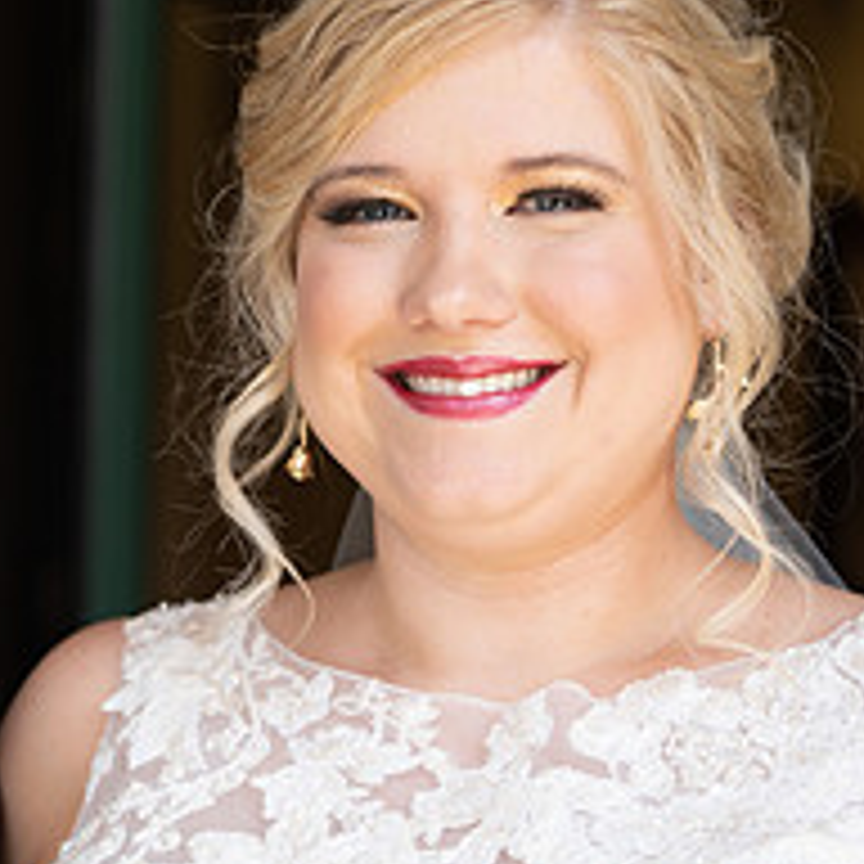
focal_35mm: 118
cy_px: 506
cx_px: 22
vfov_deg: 14.8
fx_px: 3332
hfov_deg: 14.6
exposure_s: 1/160
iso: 100
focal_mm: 46
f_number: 2.8
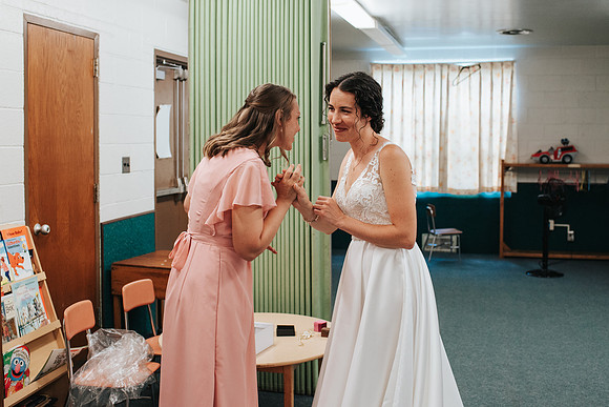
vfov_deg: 31.3
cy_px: 163
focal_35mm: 43
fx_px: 723
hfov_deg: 45.6
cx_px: 323
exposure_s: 1/125
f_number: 3.2
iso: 1000
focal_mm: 35
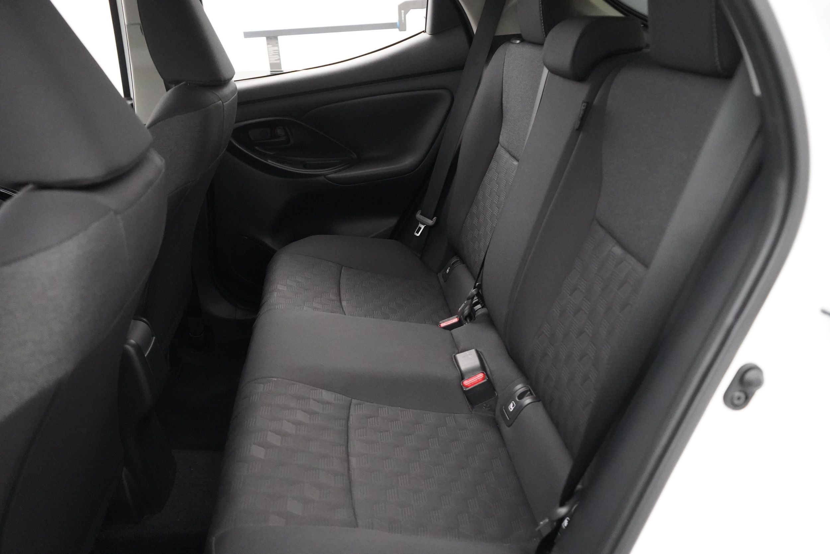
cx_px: 415
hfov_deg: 65.5
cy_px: 277
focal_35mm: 28
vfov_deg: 46.4
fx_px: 646
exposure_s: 1/125
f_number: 3.5
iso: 12800
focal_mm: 28
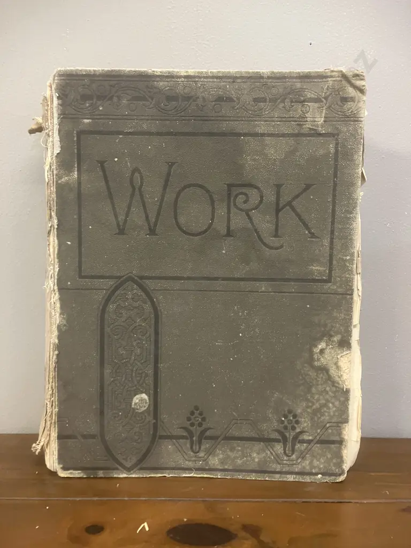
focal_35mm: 28
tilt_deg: -6.0
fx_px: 443
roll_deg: -1.2
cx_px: 206
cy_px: 274
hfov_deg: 49.7
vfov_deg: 63.4
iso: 320
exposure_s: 1/50
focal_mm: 3.99
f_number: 1.8
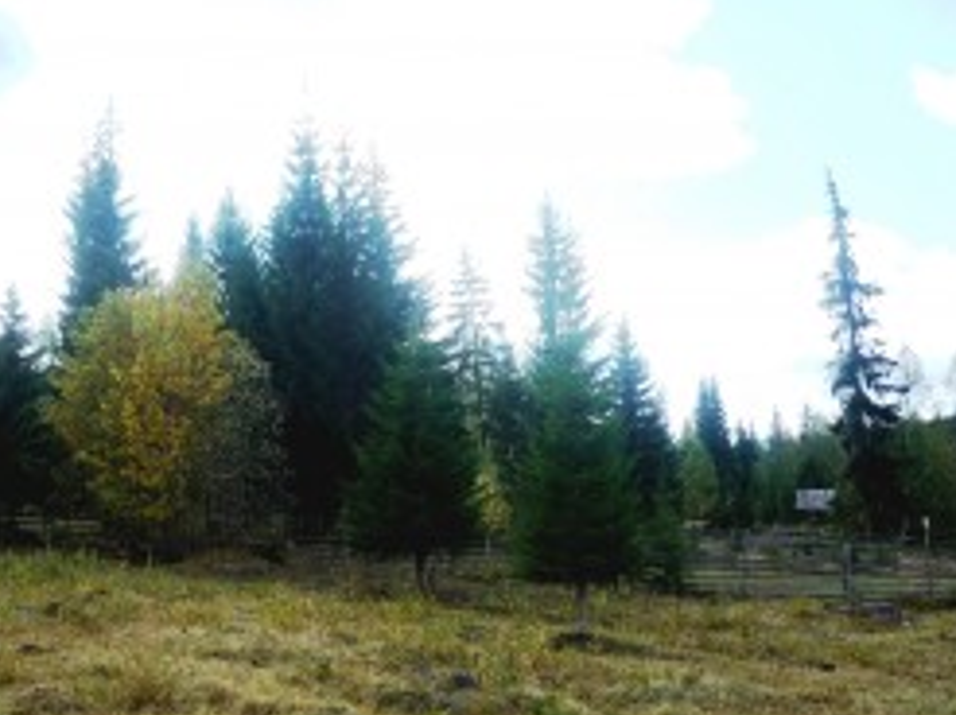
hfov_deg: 40.2
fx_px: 1297
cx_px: 354
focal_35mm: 47
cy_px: 416
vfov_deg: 30.8
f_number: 2.8
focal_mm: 5.5
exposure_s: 1/800
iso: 100
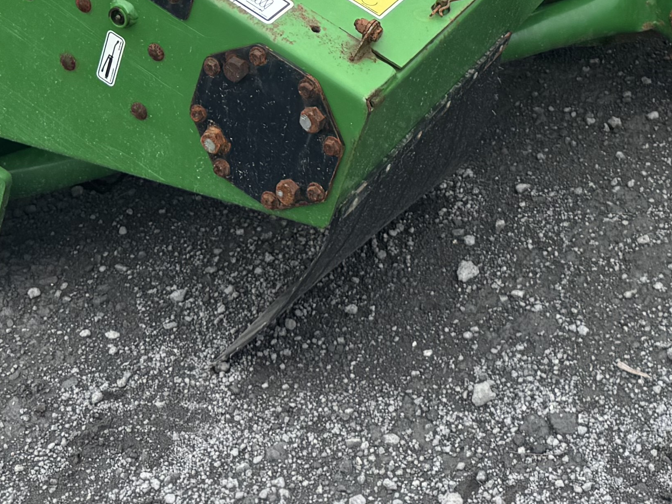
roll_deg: +1.9
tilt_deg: -15.9
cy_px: -373
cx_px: 548
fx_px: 1631
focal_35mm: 84
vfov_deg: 15.4
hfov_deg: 22.9
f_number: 1.78
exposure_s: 1/1285
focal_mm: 6.76
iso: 80
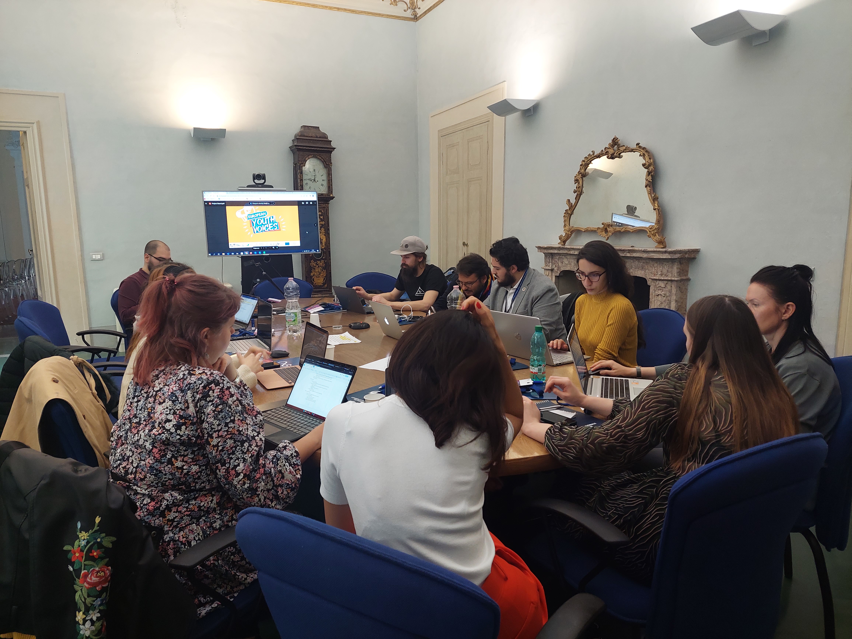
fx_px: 591
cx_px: 426
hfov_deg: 71.6
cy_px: 320
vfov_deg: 56.8
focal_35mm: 24
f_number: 1.8
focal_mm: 5.23
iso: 250
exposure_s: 1/50
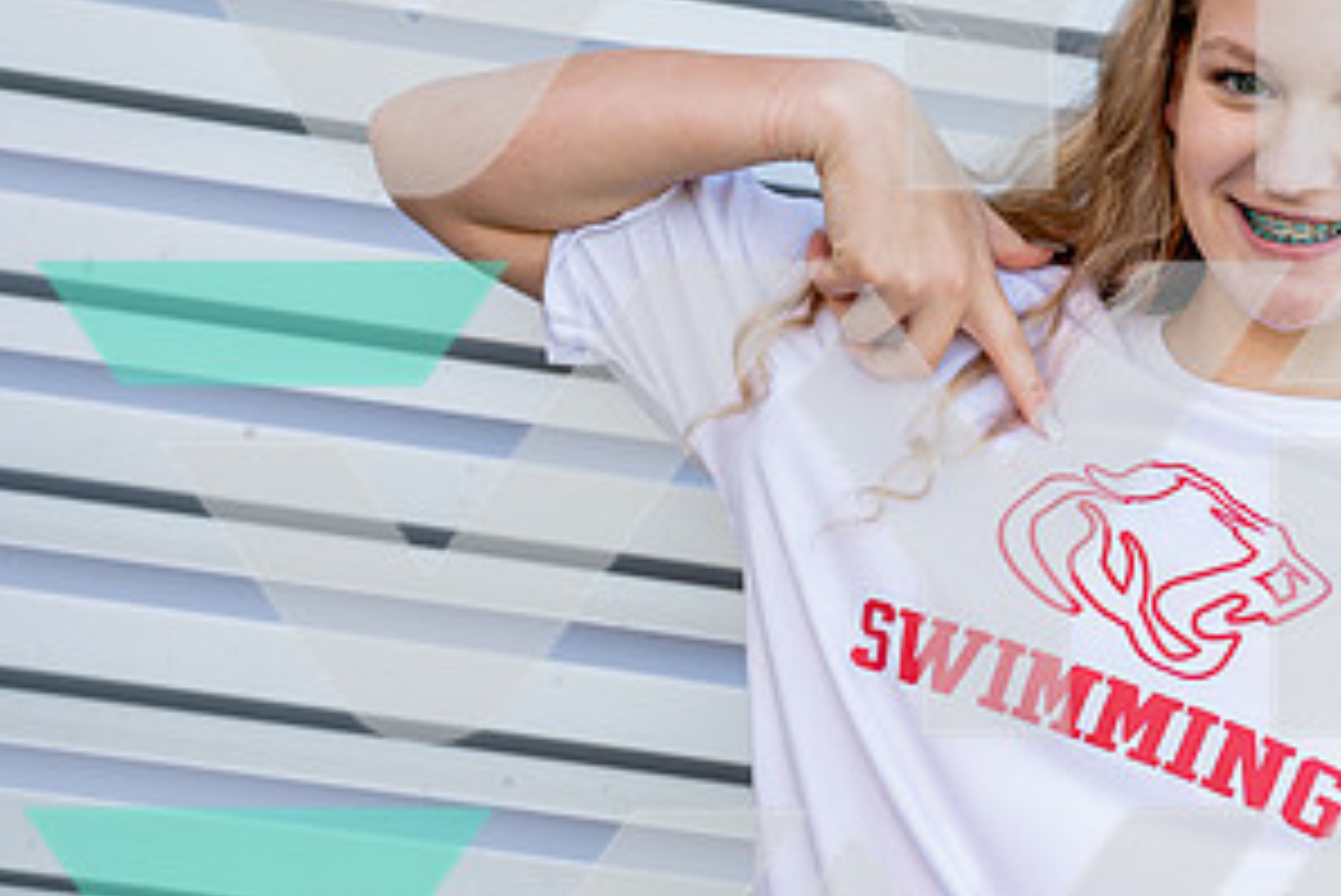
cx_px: 1184
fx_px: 4062
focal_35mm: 109
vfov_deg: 12.6
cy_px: 502
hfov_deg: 18.5
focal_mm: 56
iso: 250
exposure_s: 1/125
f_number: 5
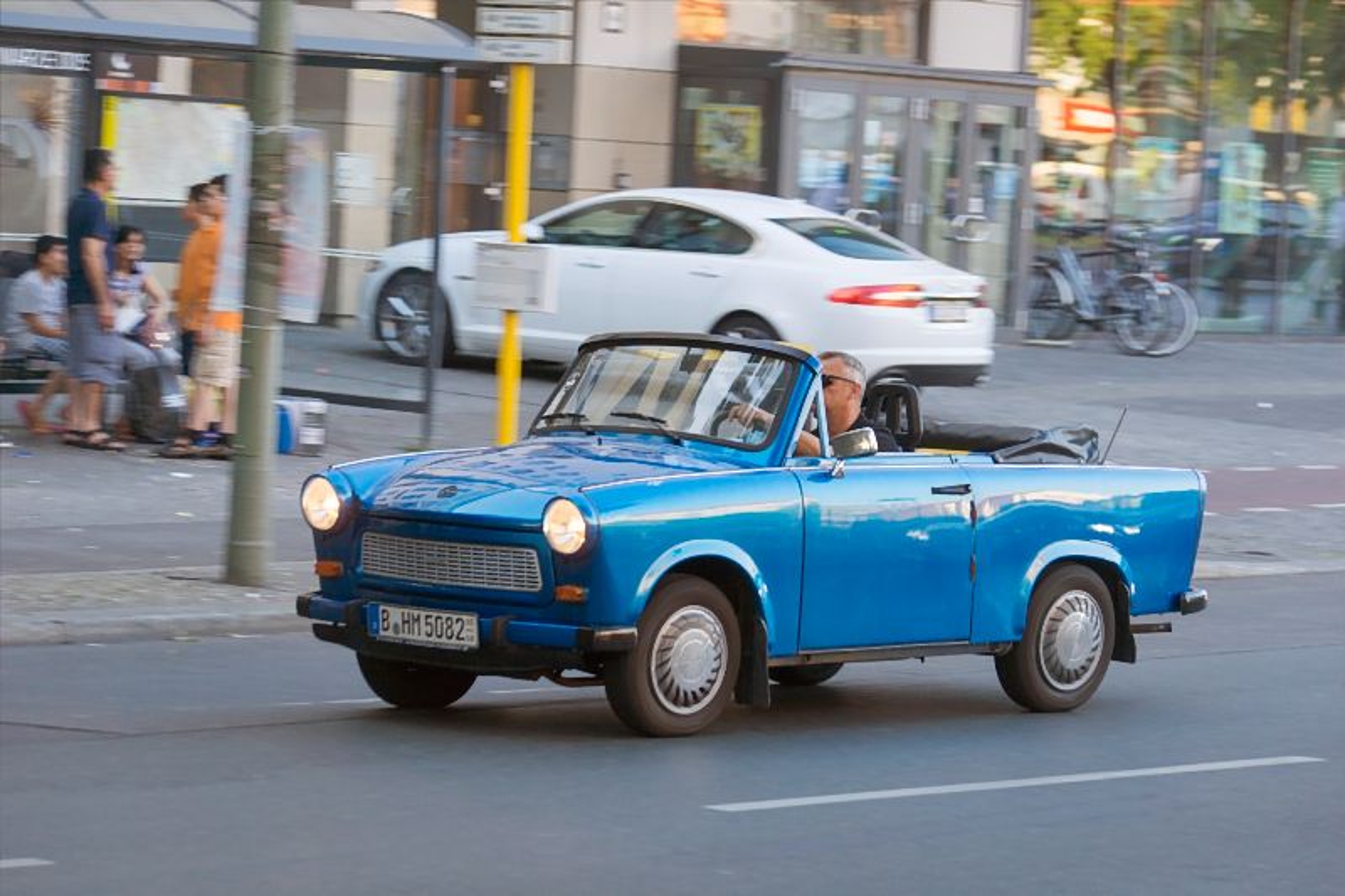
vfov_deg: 10.2
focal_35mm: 135
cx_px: 672
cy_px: 448
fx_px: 5042
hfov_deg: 15.2
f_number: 4.5
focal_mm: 90
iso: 200
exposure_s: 1/200
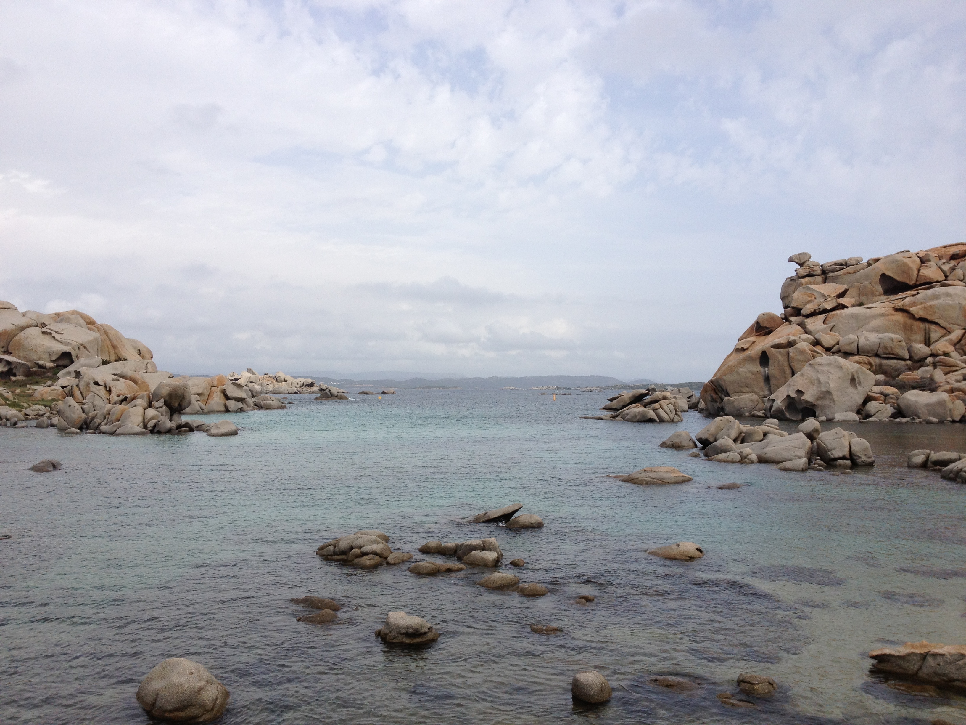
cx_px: 483
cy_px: 362
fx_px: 977
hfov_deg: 52.6
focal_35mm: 35
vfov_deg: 40.7
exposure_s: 1/1842
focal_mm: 4.28
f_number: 2.4
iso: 64
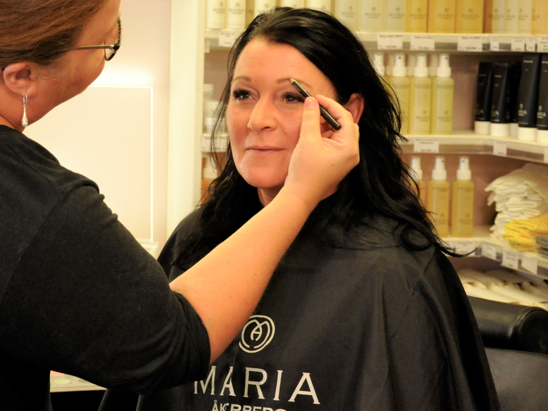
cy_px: 206
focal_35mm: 62
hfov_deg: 31.2
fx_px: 982
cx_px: 271
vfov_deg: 23.7
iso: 2000
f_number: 4.5
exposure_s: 1/125
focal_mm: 38
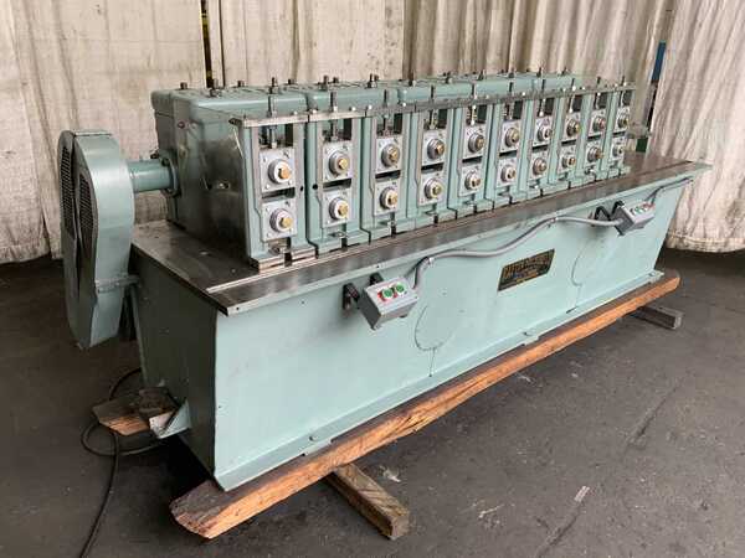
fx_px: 624
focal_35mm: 29
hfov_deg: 61.7
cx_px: 372
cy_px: 279
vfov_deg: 48.2
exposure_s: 1/122
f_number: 1.8
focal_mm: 3
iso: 40
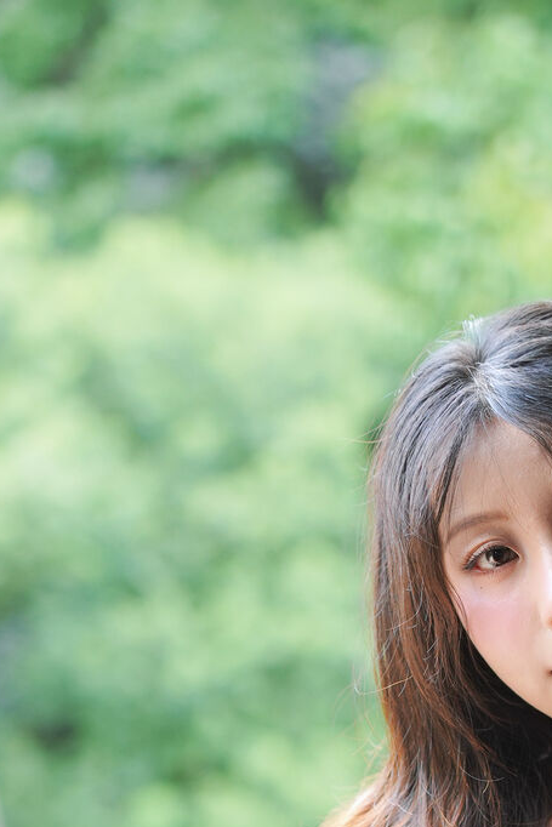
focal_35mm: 132
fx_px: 3034
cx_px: 345
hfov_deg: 10.4
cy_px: 1014
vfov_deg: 15.0
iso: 400
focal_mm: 50
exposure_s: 1/500
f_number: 2
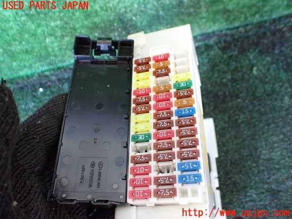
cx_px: 146
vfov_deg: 46.8
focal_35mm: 30
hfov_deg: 60.0
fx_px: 253
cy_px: 110
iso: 800
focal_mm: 5.4
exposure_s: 1/50
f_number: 2.3
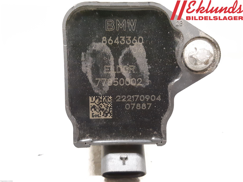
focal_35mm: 26
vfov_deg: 53.1
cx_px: 122
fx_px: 183
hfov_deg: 67.3
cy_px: 91
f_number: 1.7
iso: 640
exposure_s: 1/25
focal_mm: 3.93
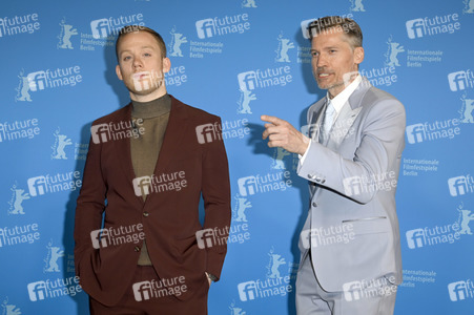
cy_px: 158
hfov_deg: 41.1
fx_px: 632
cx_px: 237
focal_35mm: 48
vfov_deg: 28.0
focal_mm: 48
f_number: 5.6
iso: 800
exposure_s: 1/250
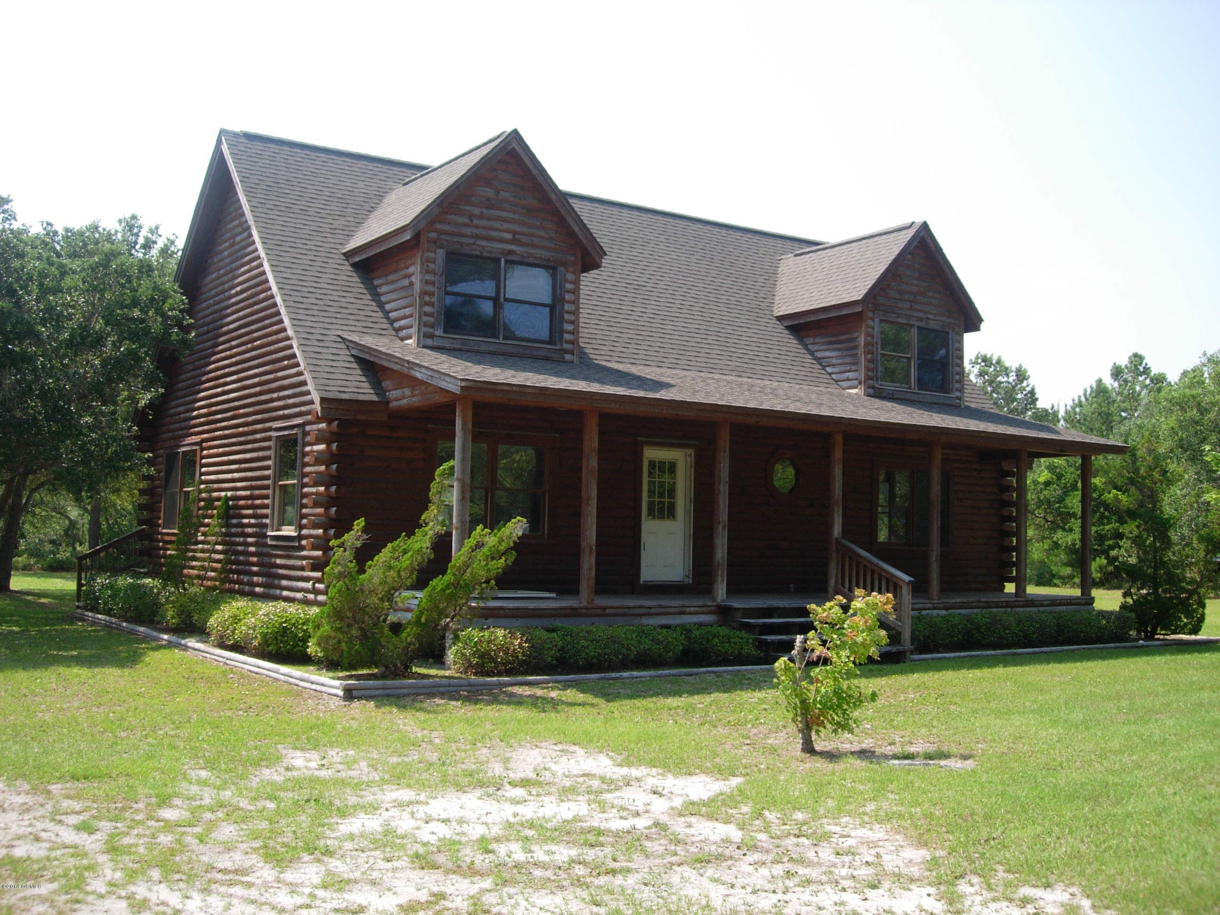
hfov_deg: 49.0
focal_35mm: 38
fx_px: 1339
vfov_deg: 37.7
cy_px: 458
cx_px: 610
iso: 79
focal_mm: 7.8
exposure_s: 1/912
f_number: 2.8
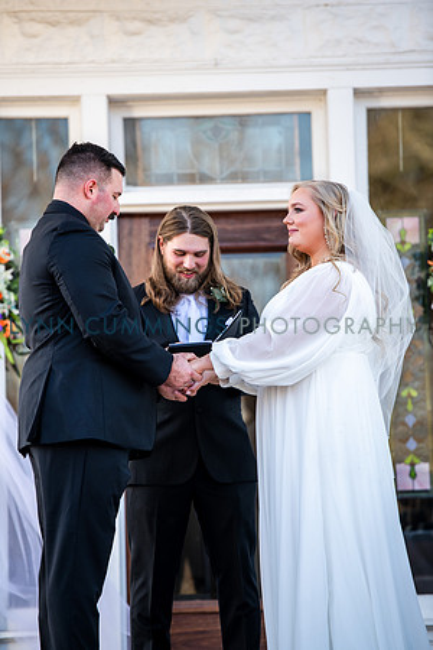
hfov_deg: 7.8
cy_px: 325
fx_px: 3157
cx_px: 216
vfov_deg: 11.7
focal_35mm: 175
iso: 200
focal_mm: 175
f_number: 3.5
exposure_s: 1/320
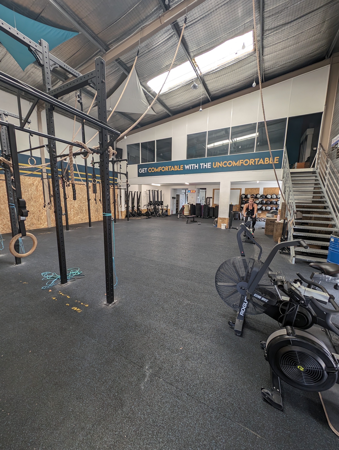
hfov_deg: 94.6
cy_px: 225
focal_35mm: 12
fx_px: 156
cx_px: 170
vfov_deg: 110.5
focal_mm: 2.23
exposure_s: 1/35.9
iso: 79
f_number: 1.95
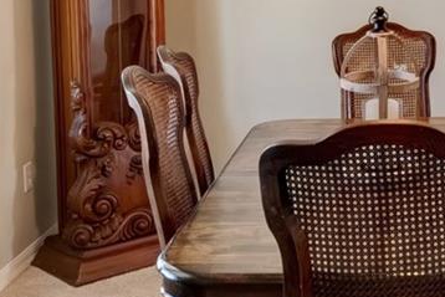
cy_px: -36
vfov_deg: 19.4
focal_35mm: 67
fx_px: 828
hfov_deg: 28.9
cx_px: 395
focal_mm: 10
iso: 250
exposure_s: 1/8
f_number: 9
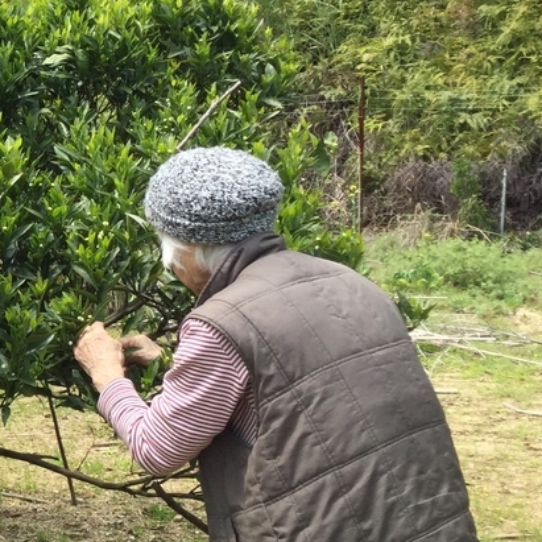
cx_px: -206
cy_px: 253
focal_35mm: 80
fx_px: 1417
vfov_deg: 21.6
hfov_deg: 19.6
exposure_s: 1/586
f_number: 2.4
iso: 25
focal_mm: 3.3
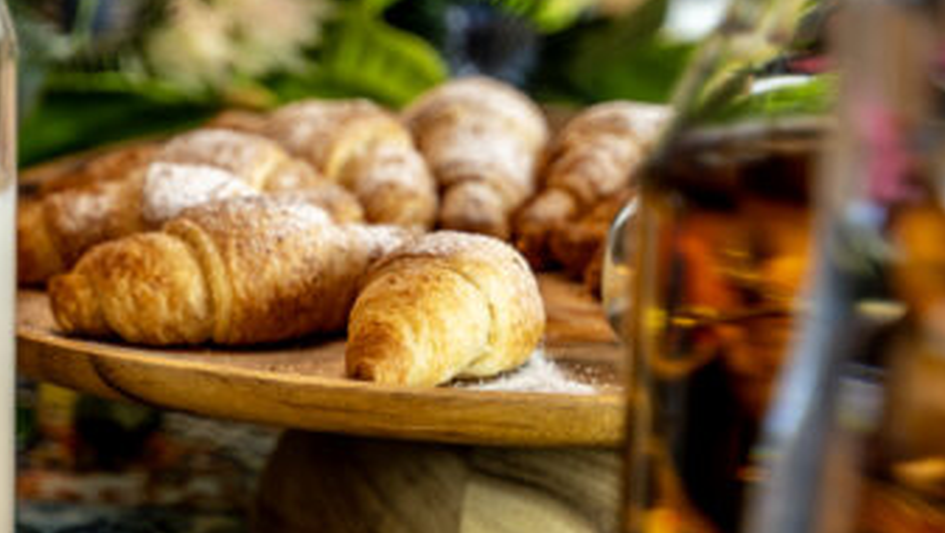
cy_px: 410
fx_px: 4488
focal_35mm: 179
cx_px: 98
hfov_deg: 11.9
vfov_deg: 6.8
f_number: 2.8
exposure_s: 1/125
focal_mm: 75
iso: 400
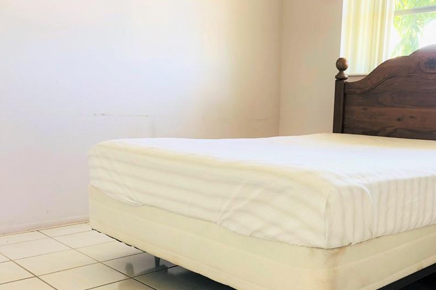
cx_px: 283
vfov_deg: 34.5
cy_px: 206
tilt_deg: -12.5
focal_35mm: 38
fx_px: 460
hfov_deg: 50.0
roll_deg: -1.7
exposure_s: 1/60
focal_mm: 4
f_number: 1.8
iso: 100
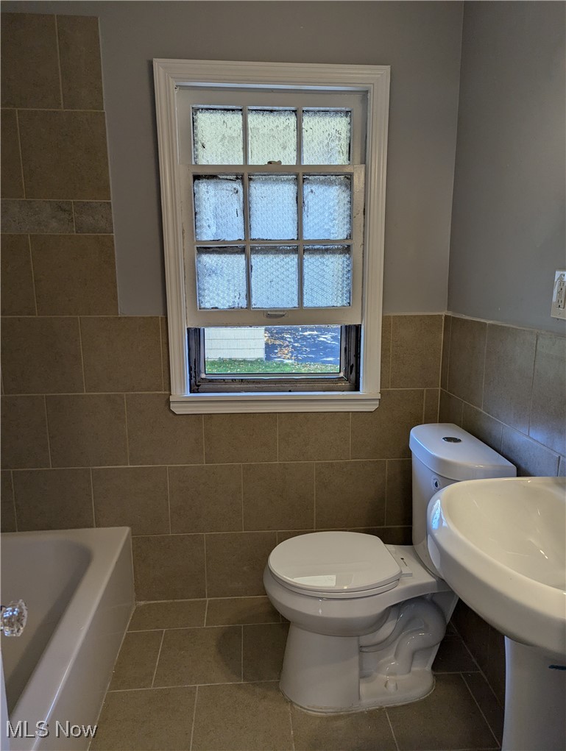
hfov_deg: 56.9
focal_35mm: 24
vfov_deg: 71.5
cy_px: 376
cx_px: 283
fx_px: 522
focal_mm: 6.81
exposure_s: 1/120
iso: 49
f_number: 1.85
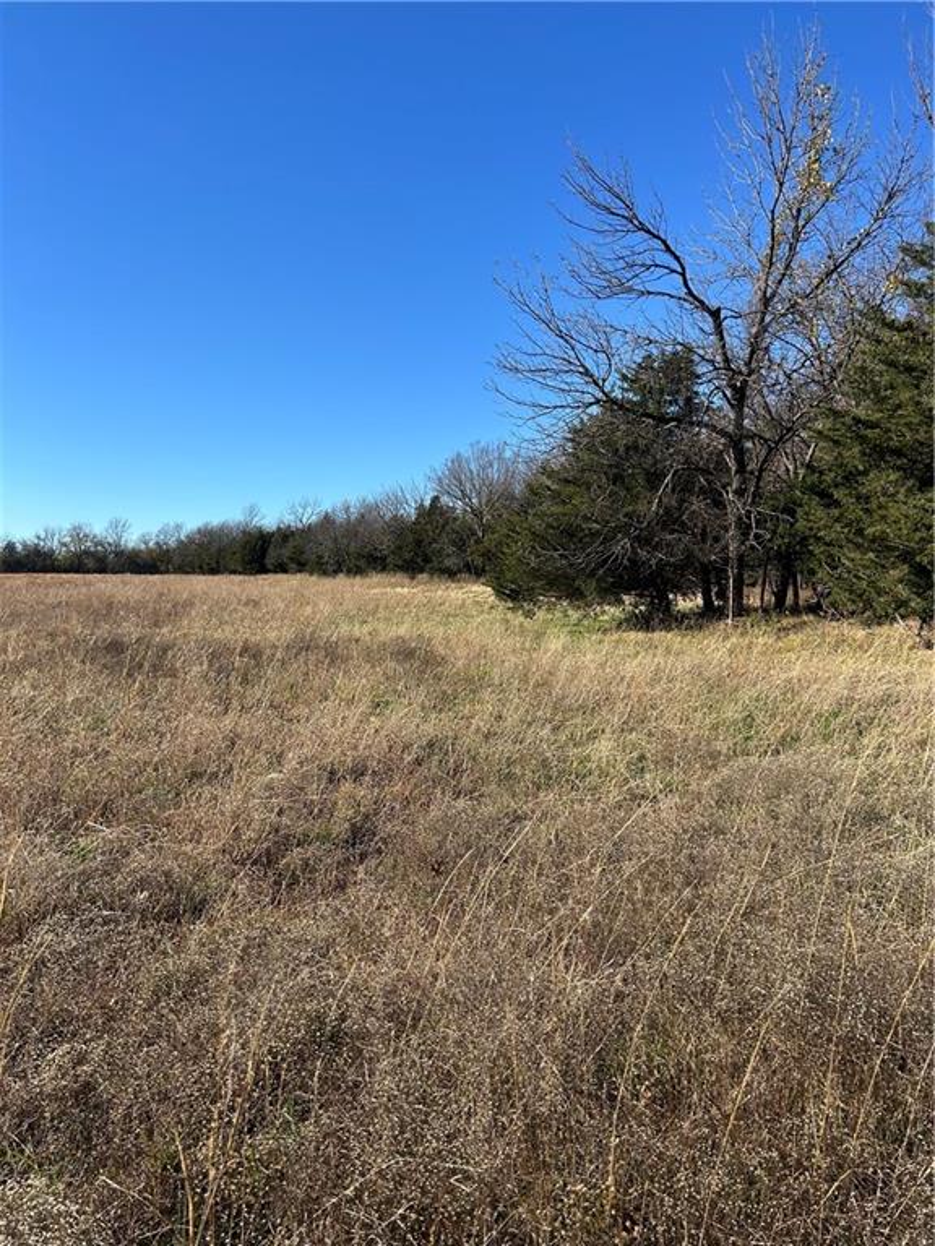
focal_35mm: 26
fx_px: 936
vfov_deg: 67.3
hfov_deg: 53.1
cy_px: 623
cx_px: 468
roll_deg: +1.1
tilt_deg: -1.7
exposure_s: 1/3165
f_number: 1.5
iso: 50
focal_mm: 5.7
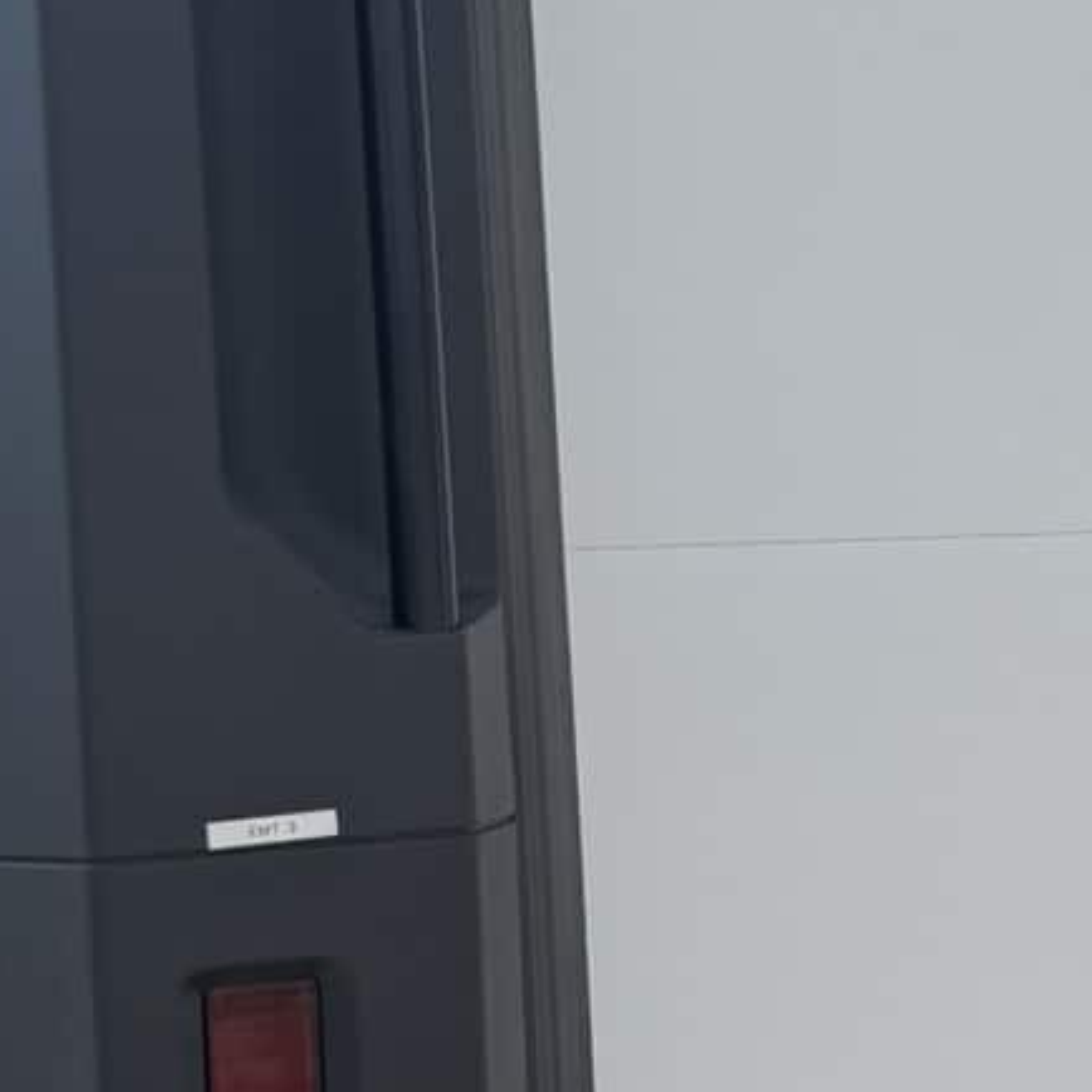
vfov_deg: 17.4
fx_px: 3569
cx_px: 1341
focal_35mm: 100
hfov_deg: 16.6
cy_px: 674
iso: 80
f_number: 1.78
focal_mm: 6.76
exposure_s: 1/4049
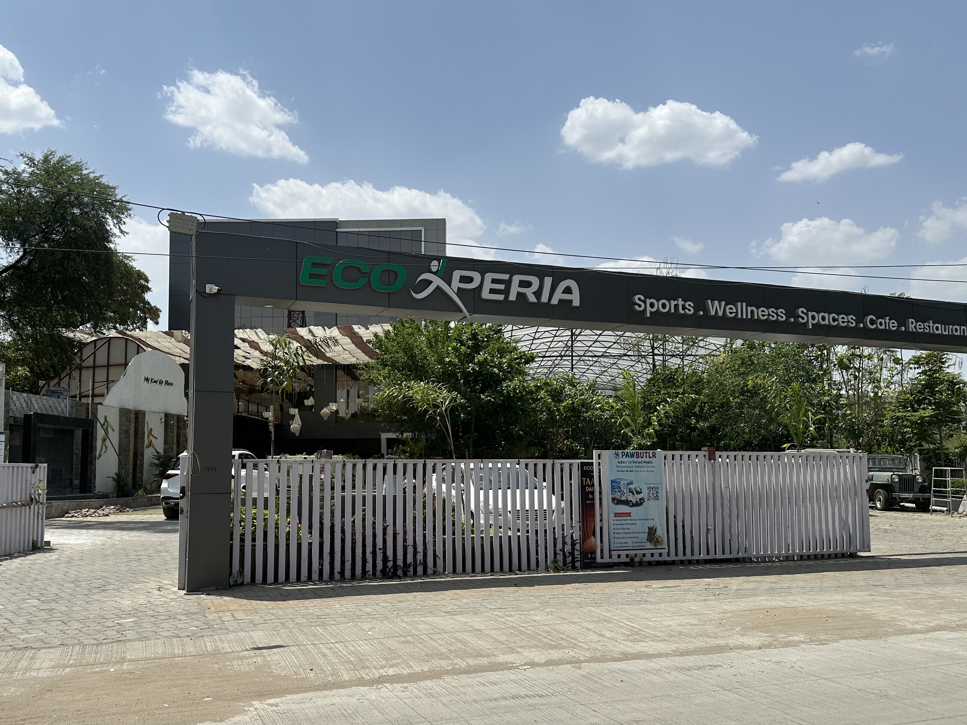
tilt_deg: +4.9
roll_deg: -0.2
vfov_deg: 46.7
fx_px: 838
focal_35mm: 30
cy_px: 406
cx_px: 432
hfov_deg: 59.8
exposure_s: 1/7042
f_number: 1.78
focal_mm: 6.86
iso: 80
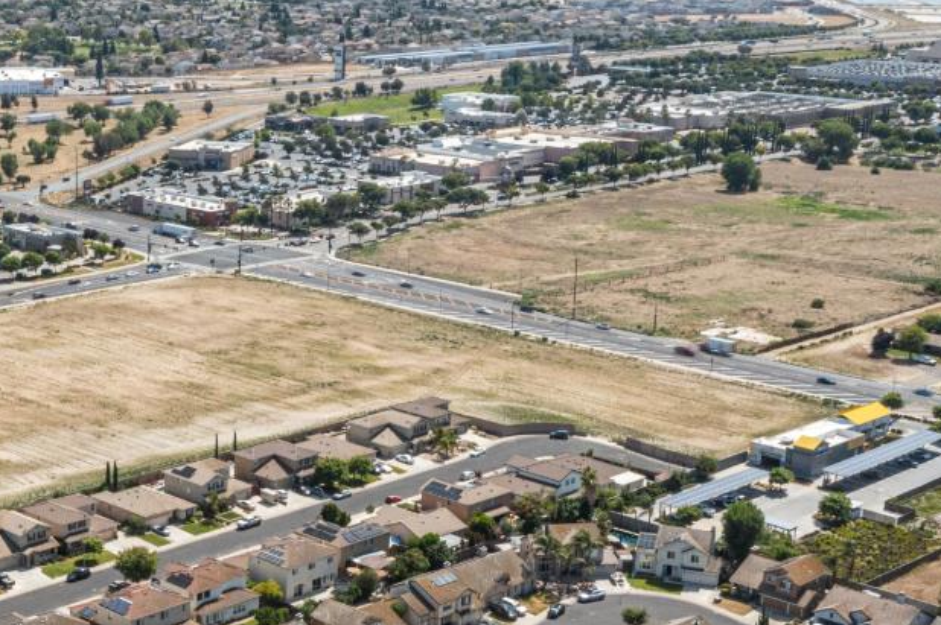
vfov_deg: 19.9
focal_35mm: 68
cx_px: 154
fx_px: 1776
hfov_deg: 28.9
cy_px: 440
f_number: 8
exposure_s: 1/640
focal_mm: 10.26
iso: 800
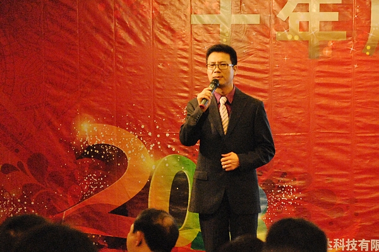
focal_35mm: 129
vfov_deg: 10.6
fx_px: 1358
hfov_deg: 15.9
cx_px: 190
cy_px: 126
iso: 1600
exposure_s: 1/40
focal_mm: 86
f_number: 6.3
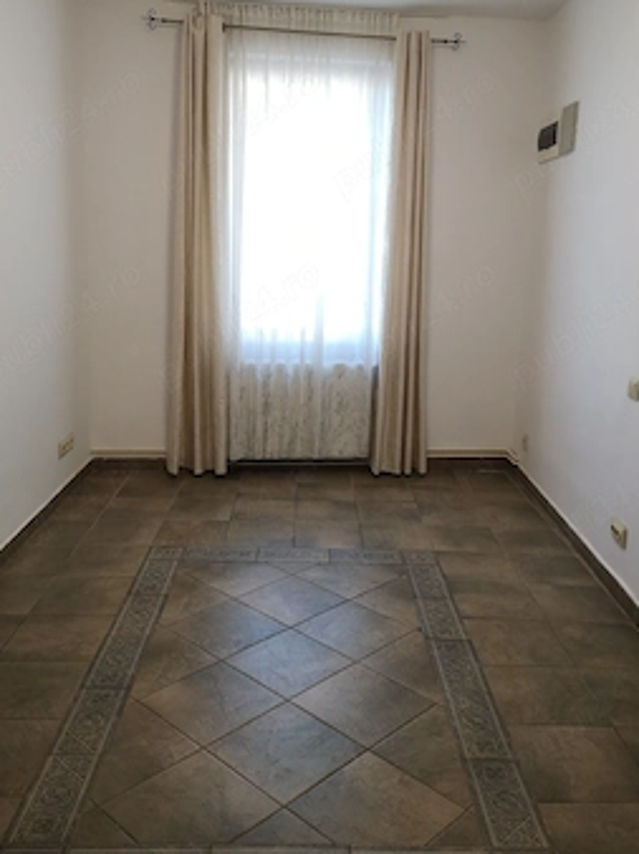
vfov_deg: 56.6
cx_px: 326
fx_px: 789
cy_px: 366
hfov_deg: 44.1
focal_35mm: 32
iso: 80
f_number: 1.8
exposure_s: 1/50
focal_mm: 3.95
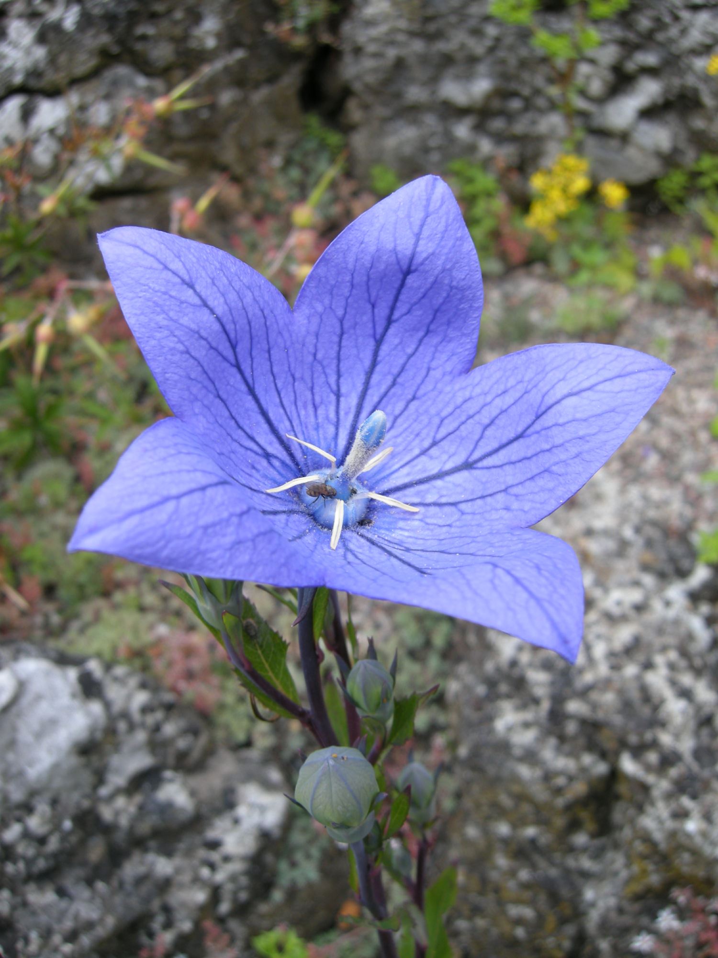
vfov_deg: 52.6
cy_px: 479
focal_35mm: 35
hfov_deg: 40.7
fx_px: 968
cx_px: 359
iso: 64
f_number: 3.8
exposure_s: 1/153
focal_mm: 7.5
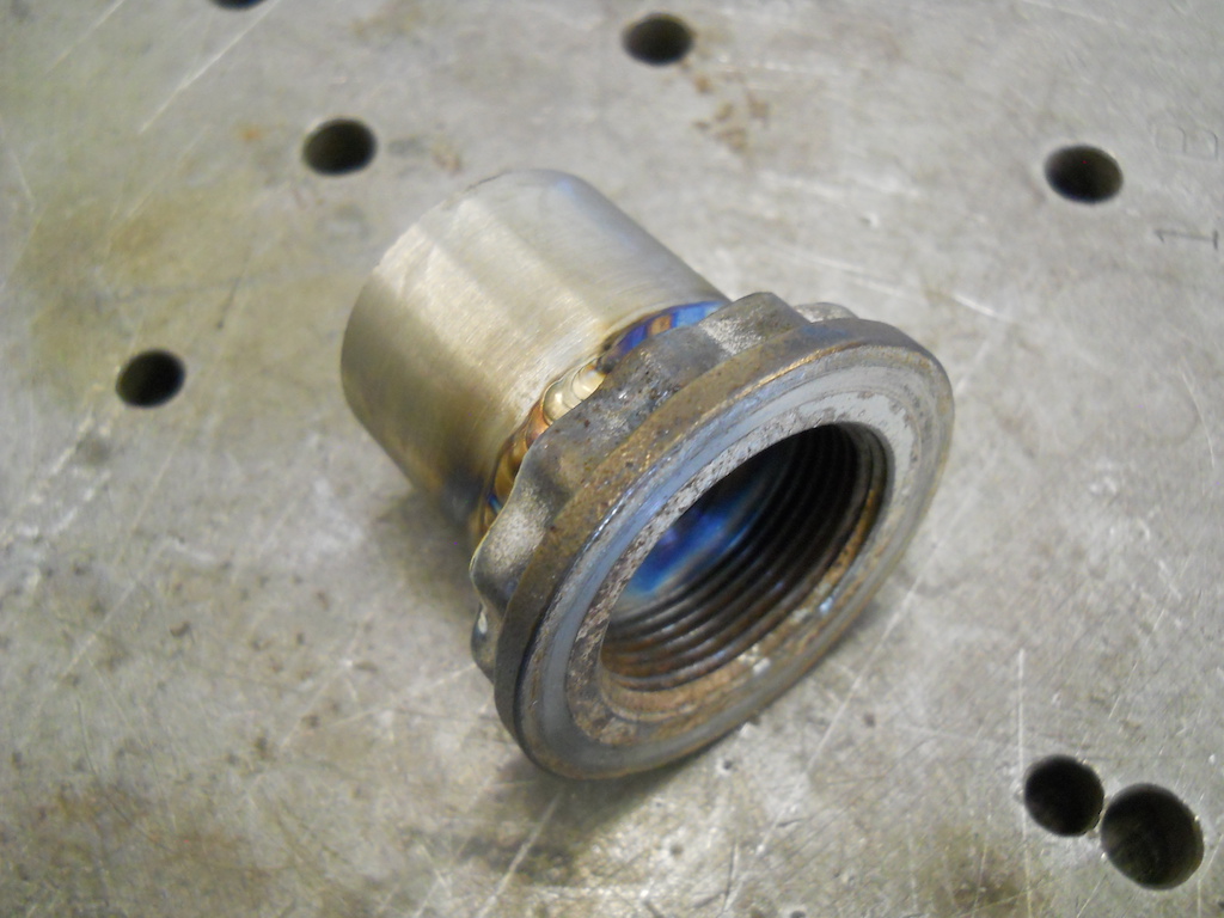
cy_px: 459
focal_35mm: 41
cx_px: 612
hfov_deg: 45.8
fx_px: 1450
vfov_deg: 35.1
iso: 400
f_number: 3.1
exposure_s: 1/25
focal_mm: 6.72
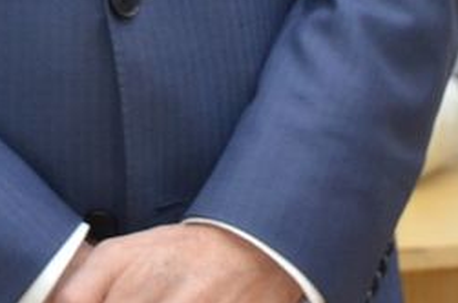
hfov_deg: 5.5
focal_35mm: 377
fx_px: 4784
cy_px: -393
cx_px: 325
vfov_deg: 3.6
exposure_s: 1/60
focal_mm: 42
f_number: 4.8
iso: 800
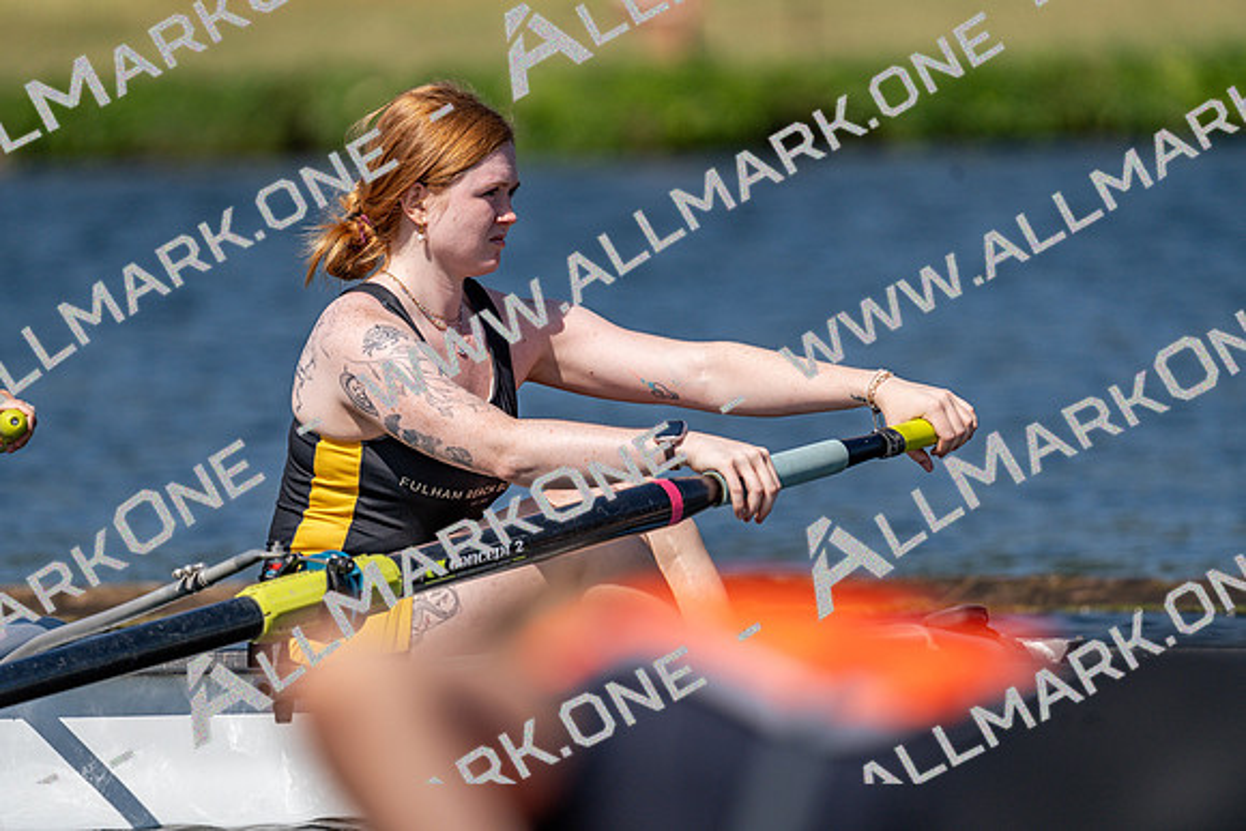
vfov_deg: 2.9
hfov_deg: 4.3
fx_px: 16547
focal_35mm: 478
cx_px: 623
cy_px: 416
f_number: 6.3
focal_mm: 478
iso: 200
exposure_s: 1/2000
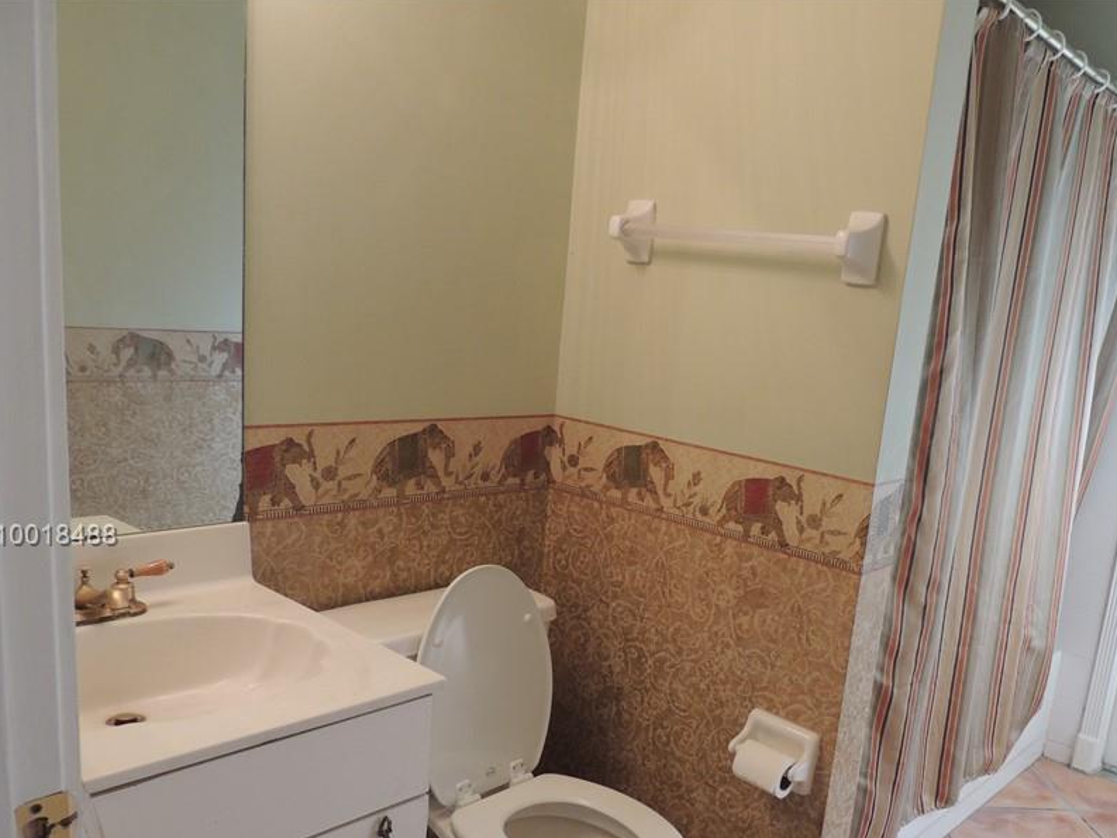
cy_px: 537
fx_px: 1000
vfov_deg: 45.0
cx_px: 692
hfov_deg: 57.7
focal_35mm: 31
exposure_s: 1/30
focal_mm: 4.3
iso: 200
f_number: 3
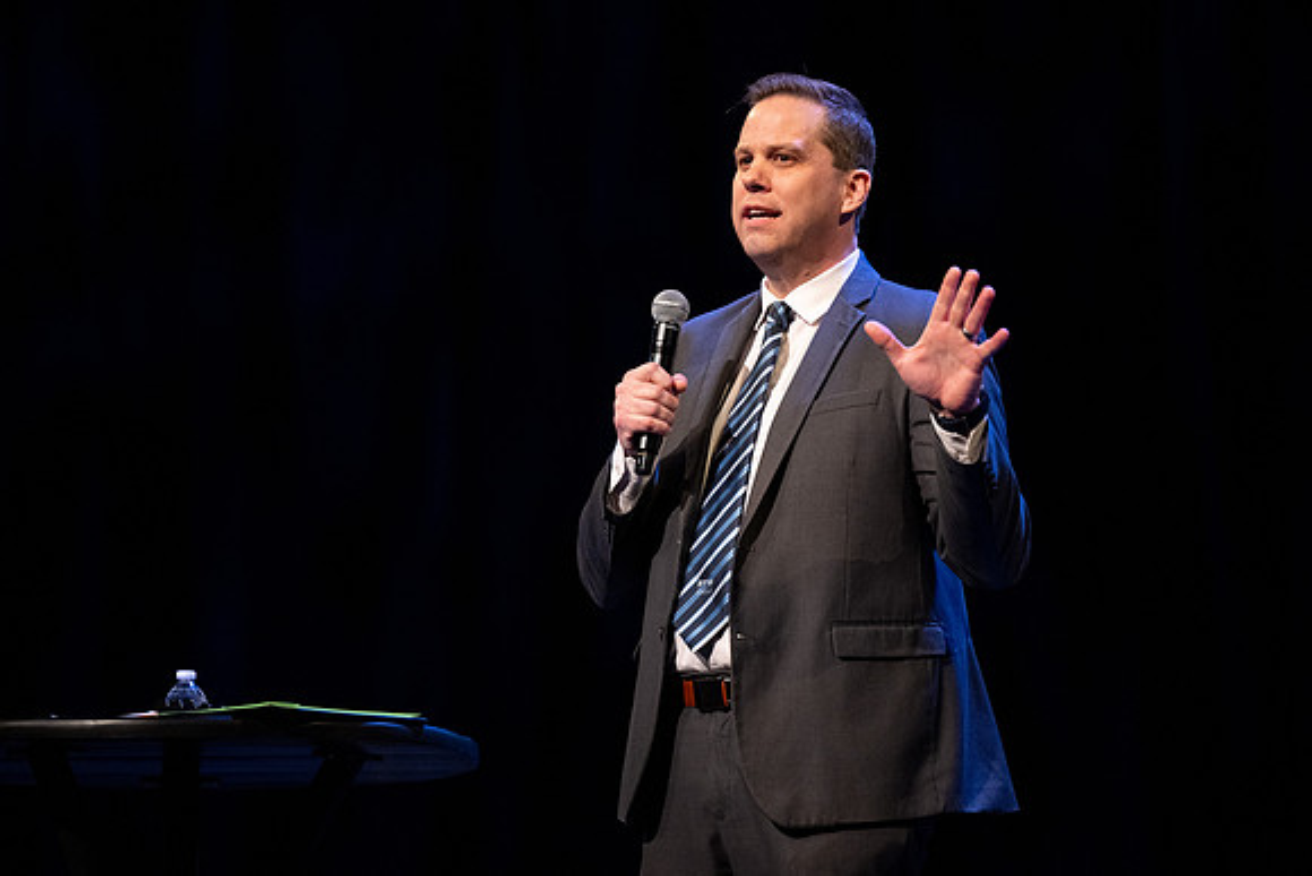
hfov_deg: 10.3
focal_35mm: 200
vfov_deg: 6.9
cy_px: 438
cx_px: 656
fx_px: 7290
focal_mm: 200
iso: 4000
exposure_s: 1/320
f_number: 2.8
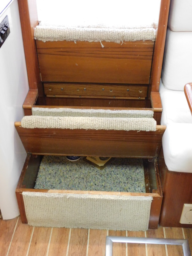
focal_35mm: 45
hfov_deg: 32.2
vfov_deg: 42.1
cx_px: 96
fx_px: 333
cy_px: 128
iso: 640
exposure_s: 1/8
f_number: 3.7
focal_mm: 8
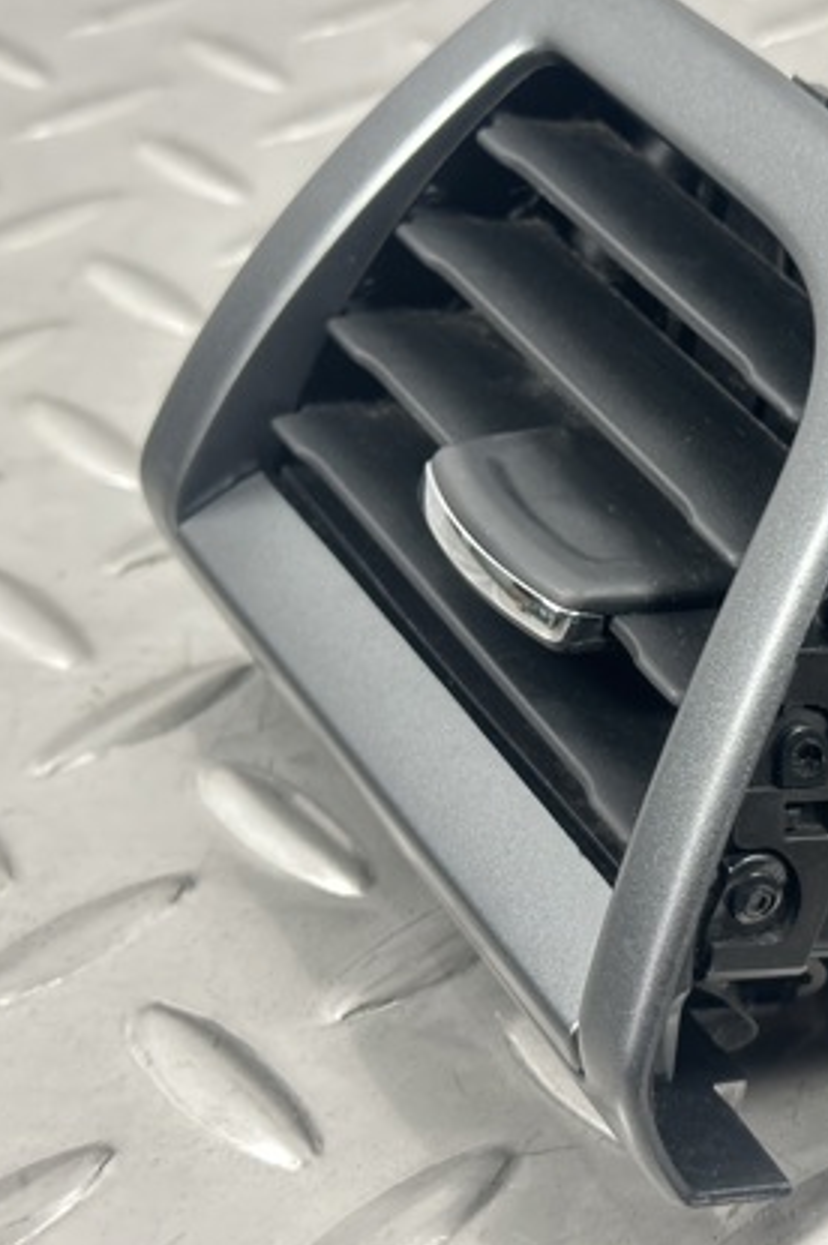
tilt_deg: -35.2
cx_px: 777
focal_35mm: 77
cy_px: 586
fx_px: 2661
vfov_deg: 26.3
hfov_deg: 17.4
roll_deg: +0.3
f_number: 1.78
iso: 160
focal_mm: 6.86
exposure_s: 1/50
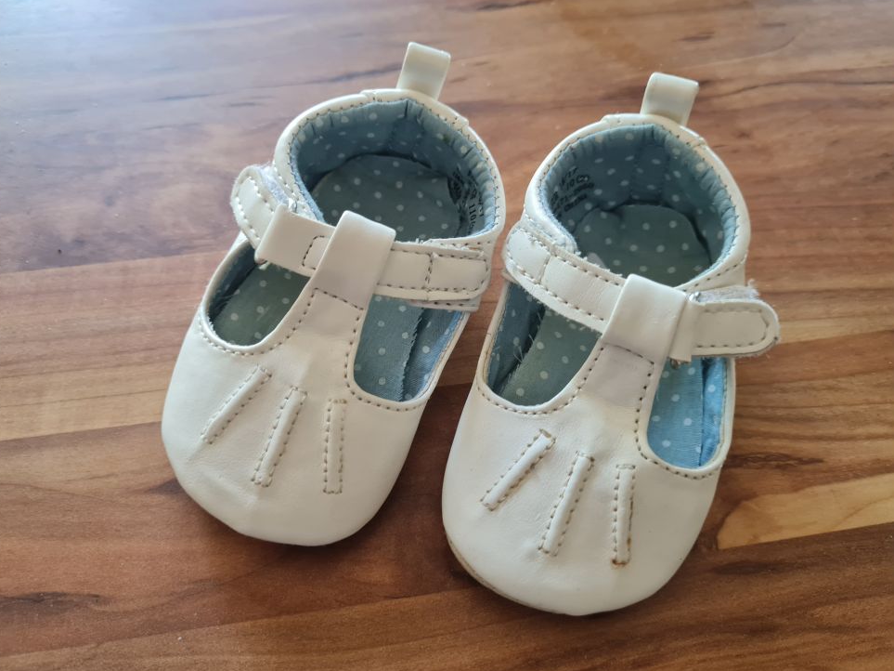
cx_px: 435
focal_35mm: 27
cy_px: 331
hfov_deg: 65.3
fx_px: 697
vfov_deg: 51.3
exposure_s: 1/40
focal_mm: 5.4
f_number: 1.8
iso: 200
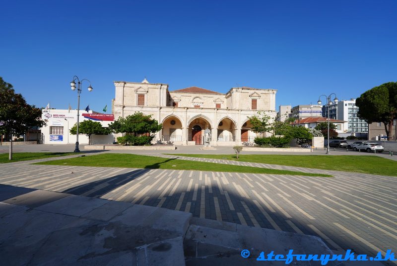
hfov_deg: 104.2
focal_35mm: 14
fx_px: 155
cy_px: 133
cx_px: 198
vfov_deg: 81.3
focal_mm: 14
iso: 100
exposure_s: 1/400
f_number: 8
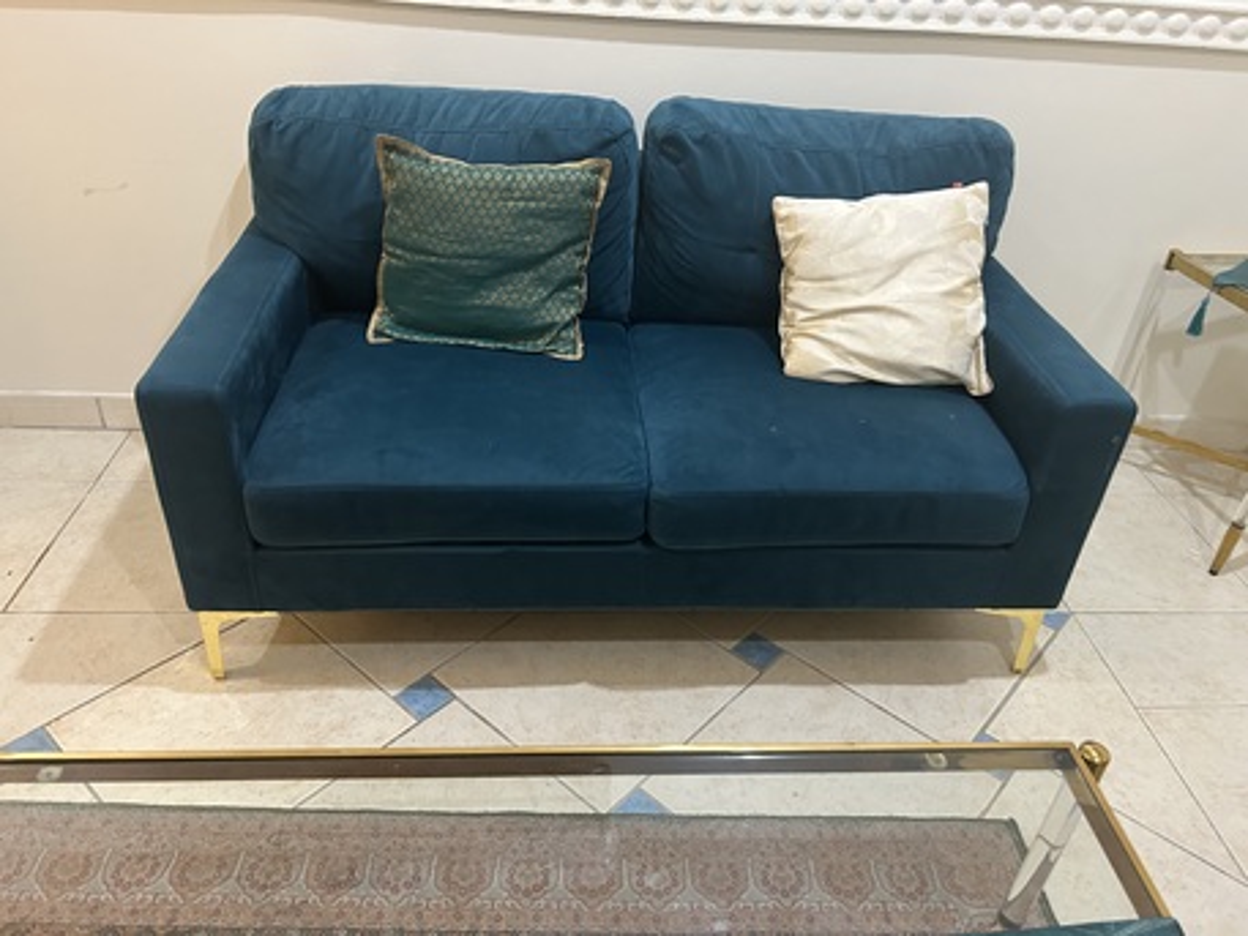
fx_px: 938
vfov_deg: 53.1
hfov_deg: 67.3
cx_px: 624
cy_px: 468
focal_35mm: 26
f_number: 1.5
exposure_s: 1/40
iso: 400
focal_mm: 5.7
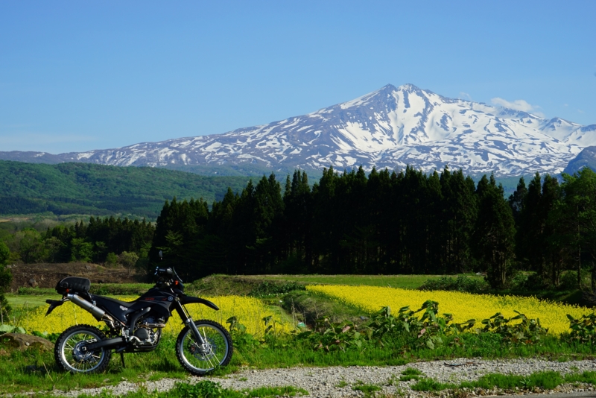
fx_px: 1093
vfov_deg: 20.6
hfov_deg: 30.5
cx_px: 298
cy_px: 199
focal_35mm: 66
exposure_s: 1/125
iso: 100
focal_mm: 66
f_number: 13
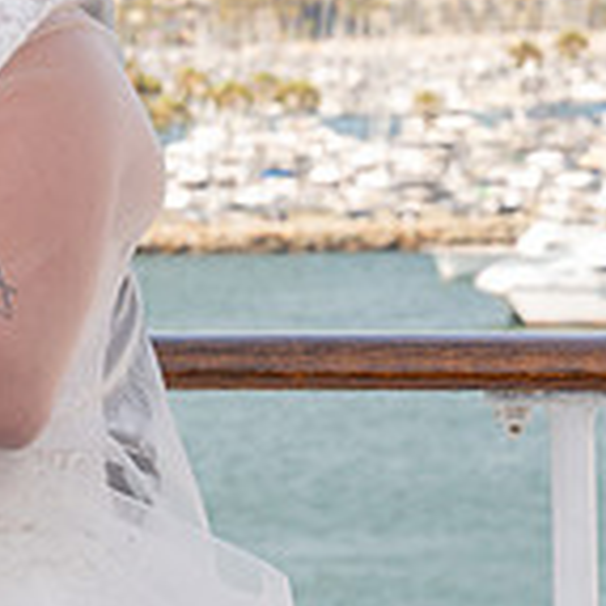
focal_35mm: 242
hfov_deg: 7.0
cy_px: -28
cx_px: -483
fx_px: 4793
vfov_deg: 7.2
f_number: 9
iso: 200
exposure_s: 1/200
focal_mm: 70
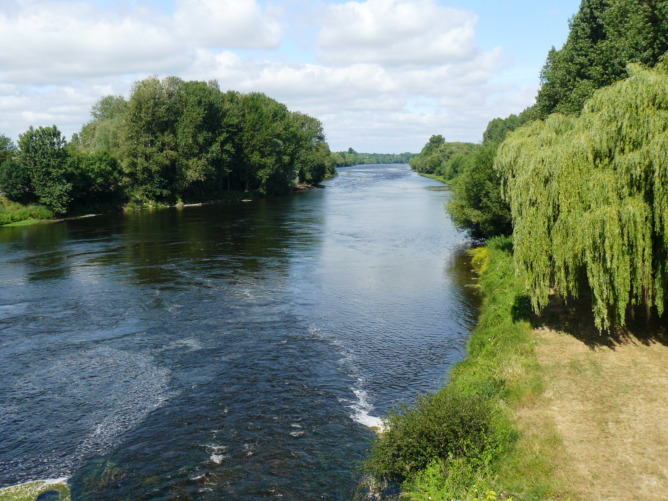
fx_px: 695
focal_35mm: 36
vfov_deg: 39.7
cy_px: 250
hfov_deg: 51.4
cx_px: 334
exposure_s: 1/500
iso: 100
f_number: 5.6
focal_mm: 6
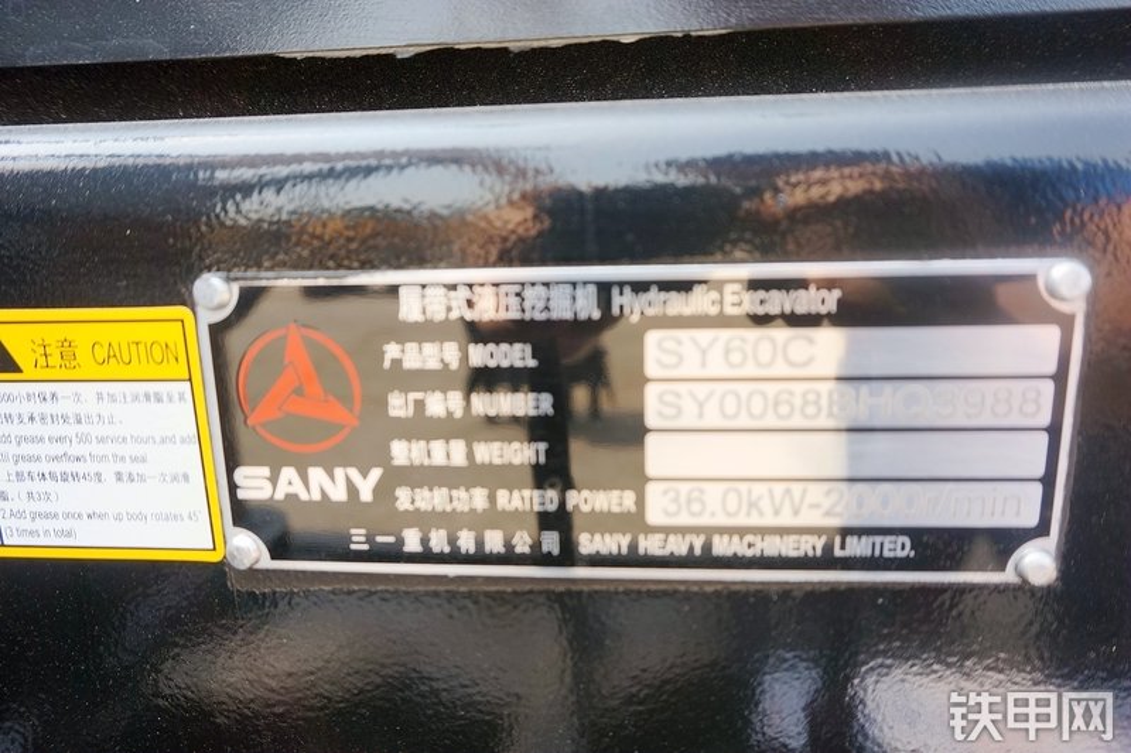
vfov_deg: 53.1
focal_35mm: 24
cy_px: 376
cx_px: 566
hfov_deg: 73.8
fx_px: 754
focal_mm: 16
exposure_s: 1/100
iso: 100
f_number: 5
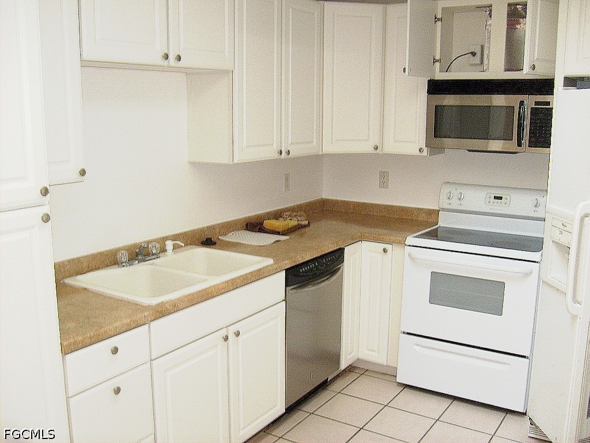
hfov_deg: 52.6
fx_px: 597
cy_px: 222
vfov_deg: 40.7
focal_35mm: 35
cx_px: 295
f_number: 2.8
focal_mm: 5.8
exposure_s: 1/10
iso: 100
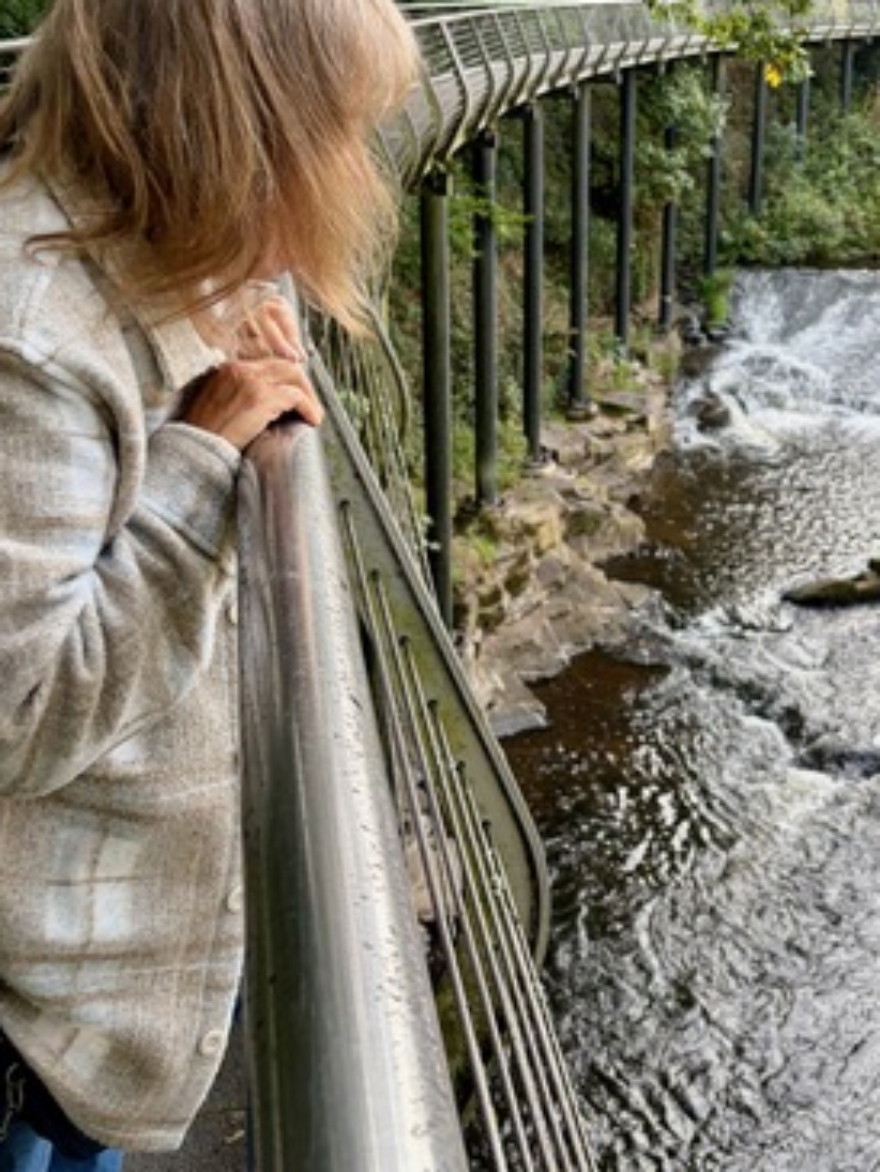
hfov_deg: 37.4
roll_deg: -1.0
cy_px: 416
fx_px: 1287
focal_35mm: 38
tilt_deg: -15.7
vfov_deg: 48.3
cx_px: 575
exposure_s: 1/198
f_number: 1.6
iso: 50
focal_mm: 5.96
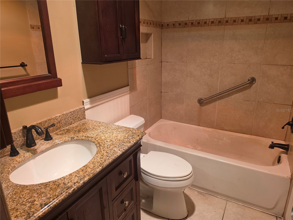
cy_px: 110
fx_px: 195
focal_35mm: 23
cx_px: 146
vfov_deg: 58.9
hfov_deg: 73.9
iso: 100
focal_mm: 6.5
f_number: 1.4
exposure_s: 1/120
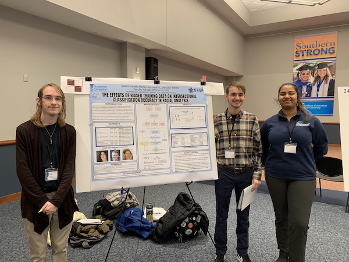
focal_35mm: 26
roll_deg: -0.3
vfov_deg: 53.1
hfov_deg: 67.3
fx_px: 262
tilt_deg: -5.9
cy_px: 131
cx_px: 174
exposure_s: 1/60
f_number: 1.8
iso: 160
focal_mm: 4.25
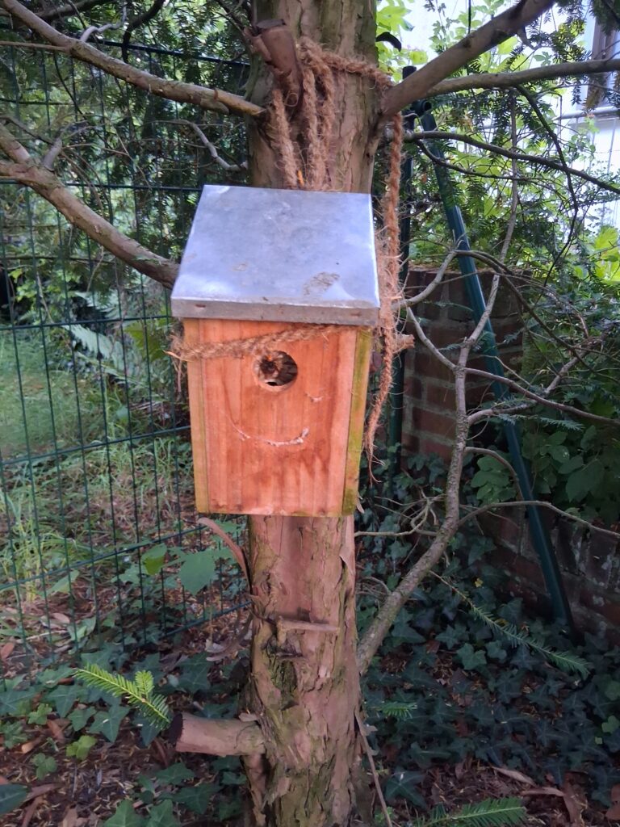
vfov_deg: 67.3
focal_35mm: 26
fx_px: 621
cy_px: 414
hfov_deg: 53.1
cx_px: 310
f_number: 1.8
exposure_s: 1/25
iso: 1000
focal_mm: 3.98
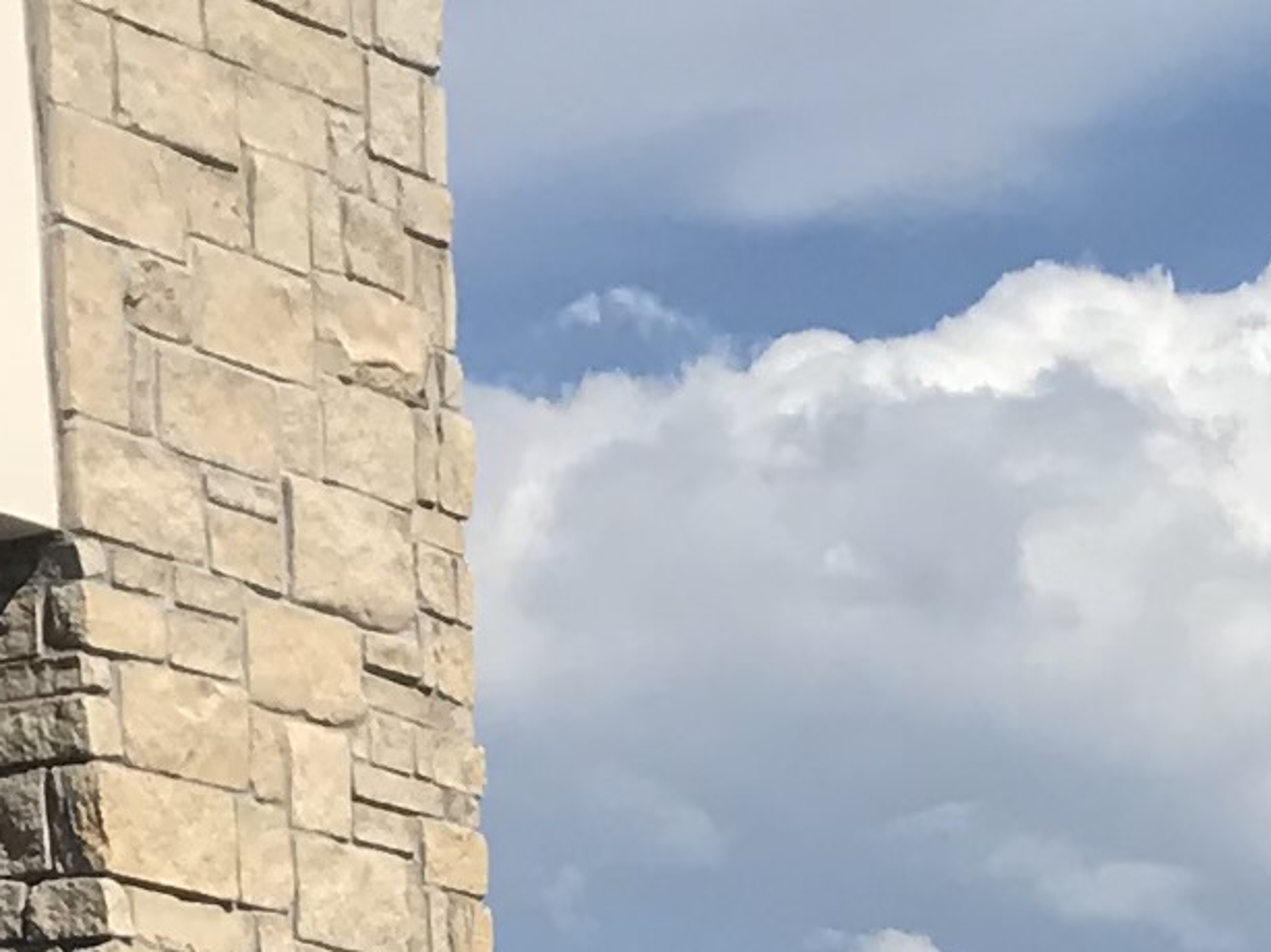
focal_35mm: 184
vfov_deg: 7.4
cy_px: 2500
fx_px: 6753
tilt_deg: -3.8
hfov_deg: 10.6
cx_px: 1466
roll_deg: +2.2
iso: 20
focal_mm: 3.99
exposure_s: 1/3690
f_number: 1.8
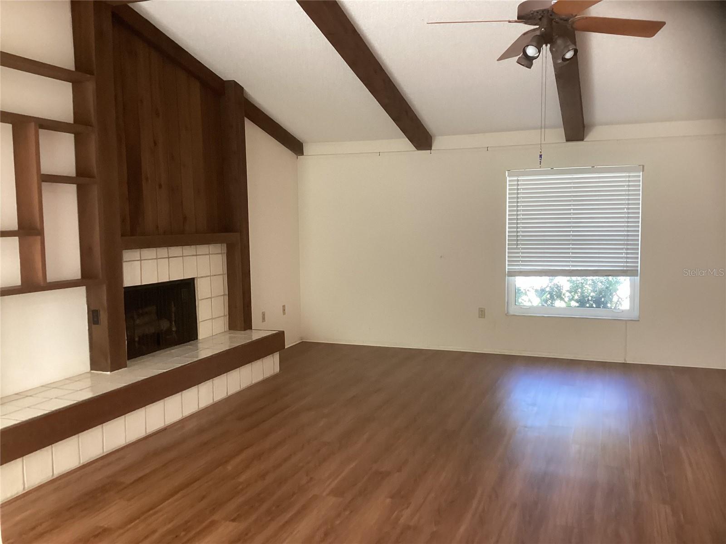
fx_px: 650
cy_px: 272
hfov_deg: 58.4
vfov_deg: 45.4
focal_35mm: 31
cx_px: 363
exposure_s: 1/60
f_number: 2.4
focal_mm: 3.3
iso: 250
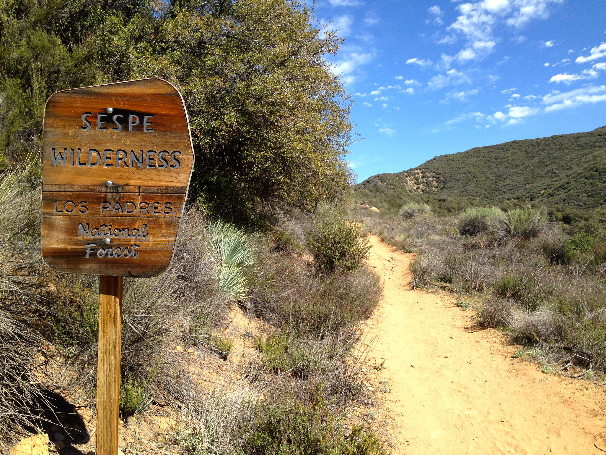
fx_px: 578
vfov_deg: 42.9
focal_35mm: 33
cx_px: 303
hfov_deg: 55.4
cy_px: 228
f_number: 2.4
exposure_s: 1/1130
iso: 50
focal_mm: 4.13
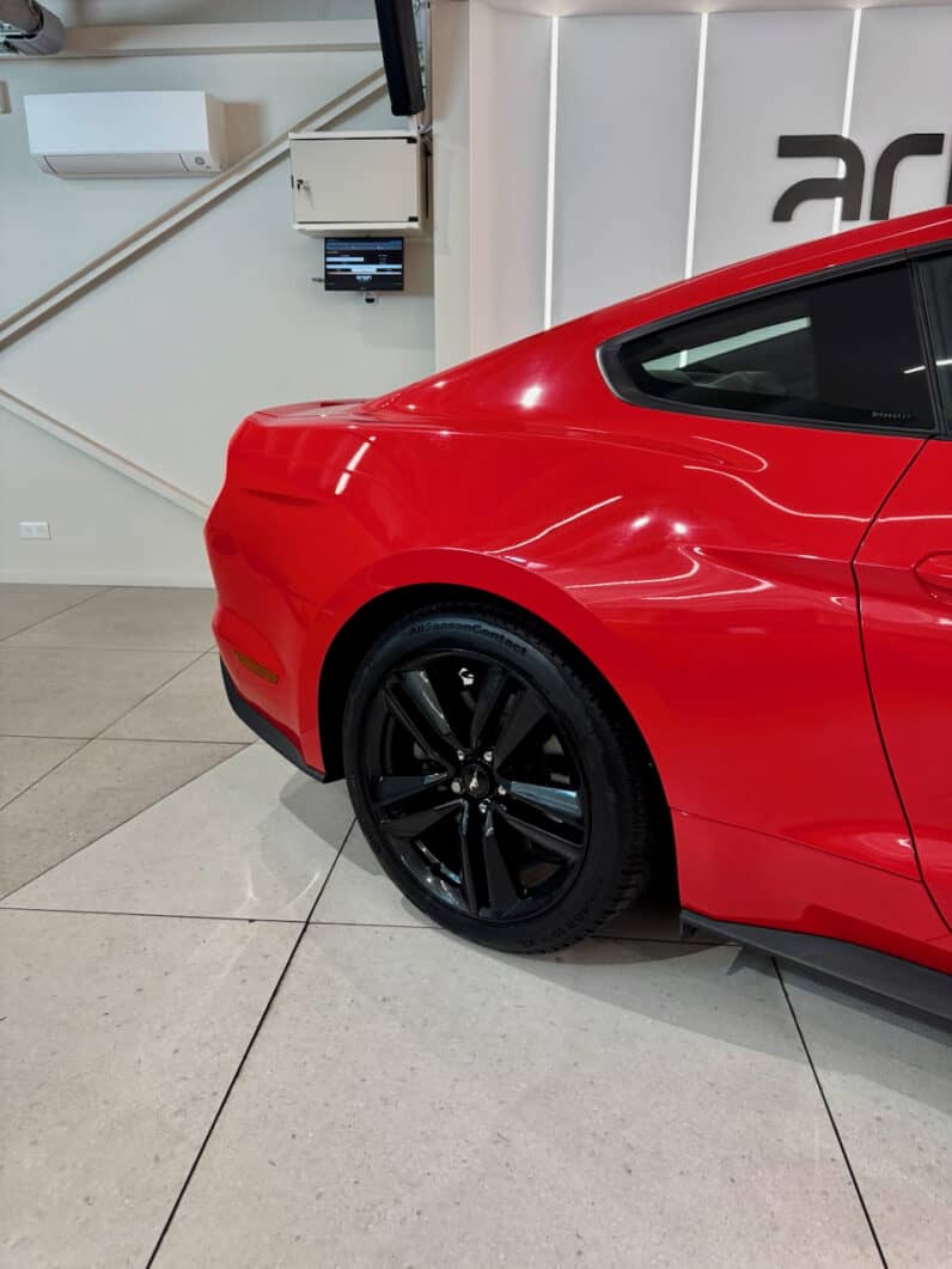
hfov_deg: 56.8
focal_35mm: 24
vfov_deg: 71.6
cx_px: 476
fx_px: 880
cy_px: 634
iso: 160
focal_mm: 6.76
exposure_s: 1/100
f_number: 1.78
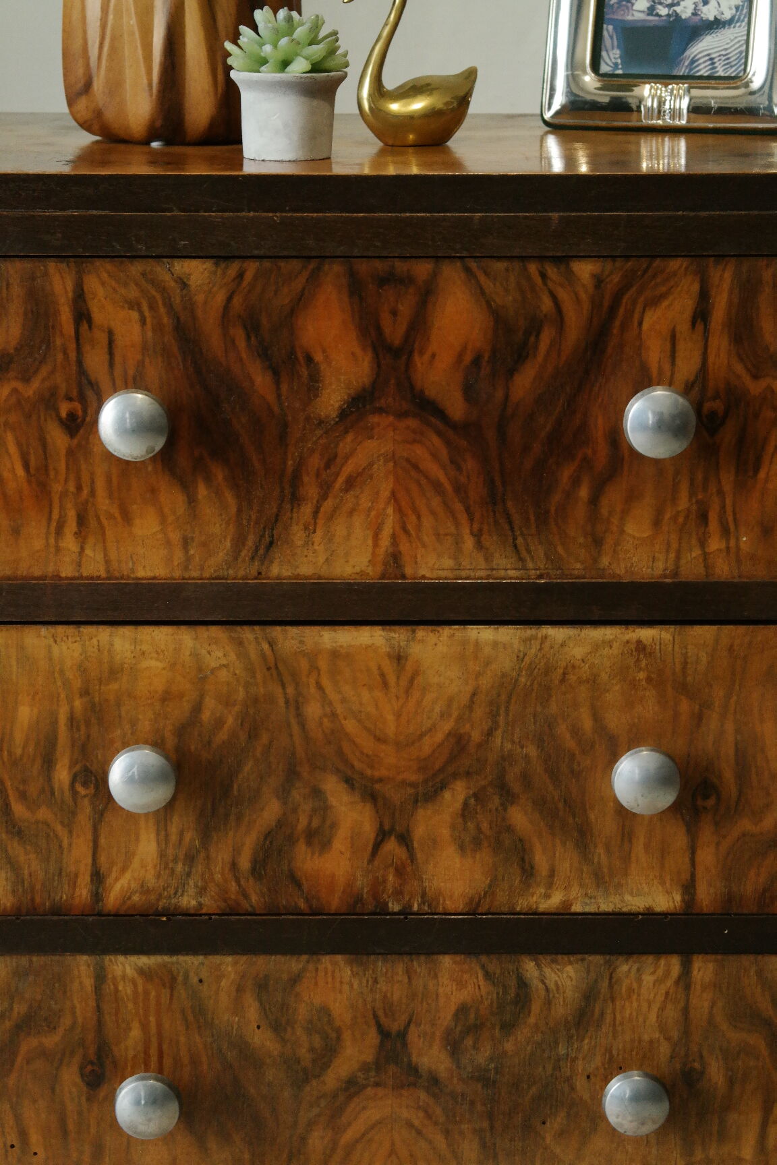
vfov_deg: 26.3
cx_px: 388
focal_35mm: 77
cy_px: 582
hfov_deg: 17.7
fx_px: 2493
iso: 1600
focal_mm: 50
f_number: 5.6
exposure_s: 1/30
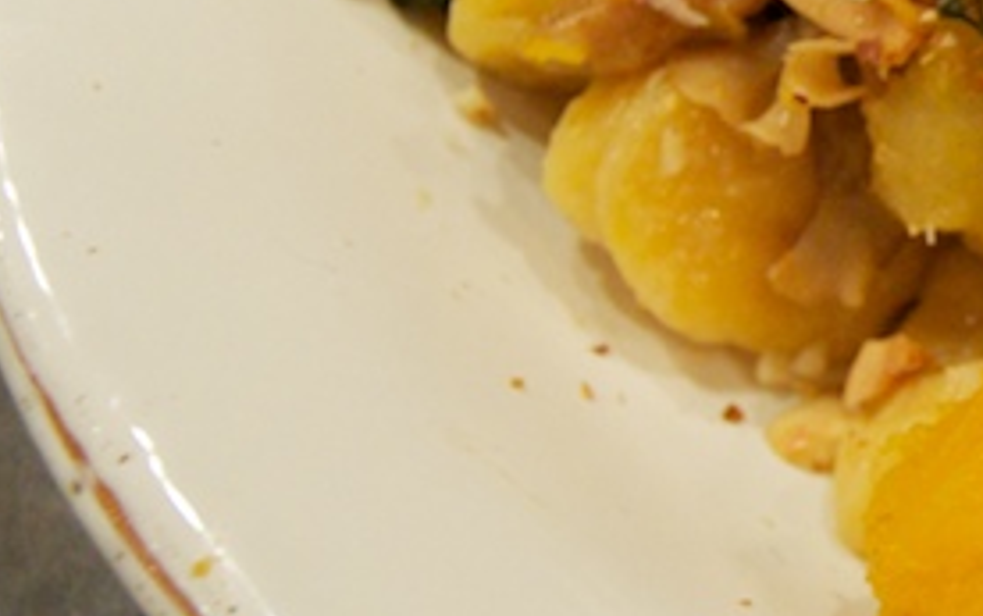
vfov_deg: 6.1
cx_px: 1606
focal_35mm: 215
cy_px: -43
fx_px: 5765
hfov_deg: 9.4
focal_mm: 38
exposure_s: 1/50
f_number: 4.5
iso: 1000
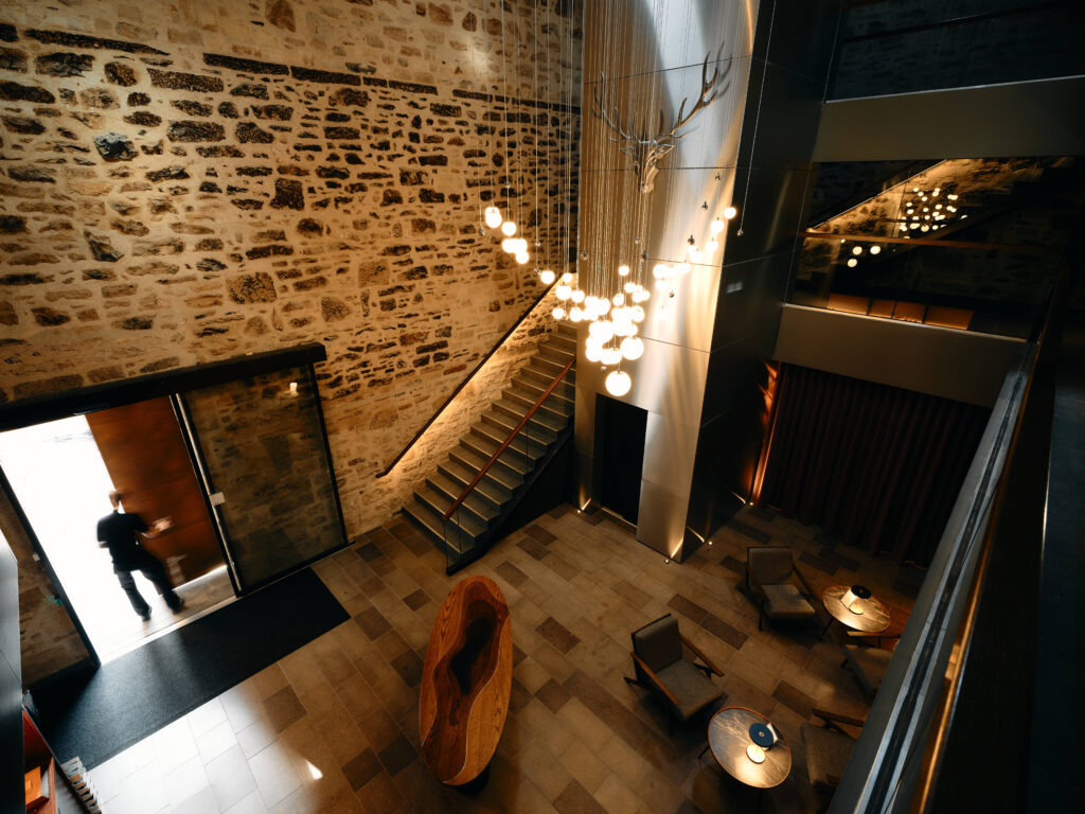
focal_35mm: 16
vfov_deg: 78.1
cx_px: 542
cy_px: 407
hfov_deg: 94.5
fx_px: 502
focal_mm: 20.3
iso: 250
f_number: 9
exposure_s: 1/2.5
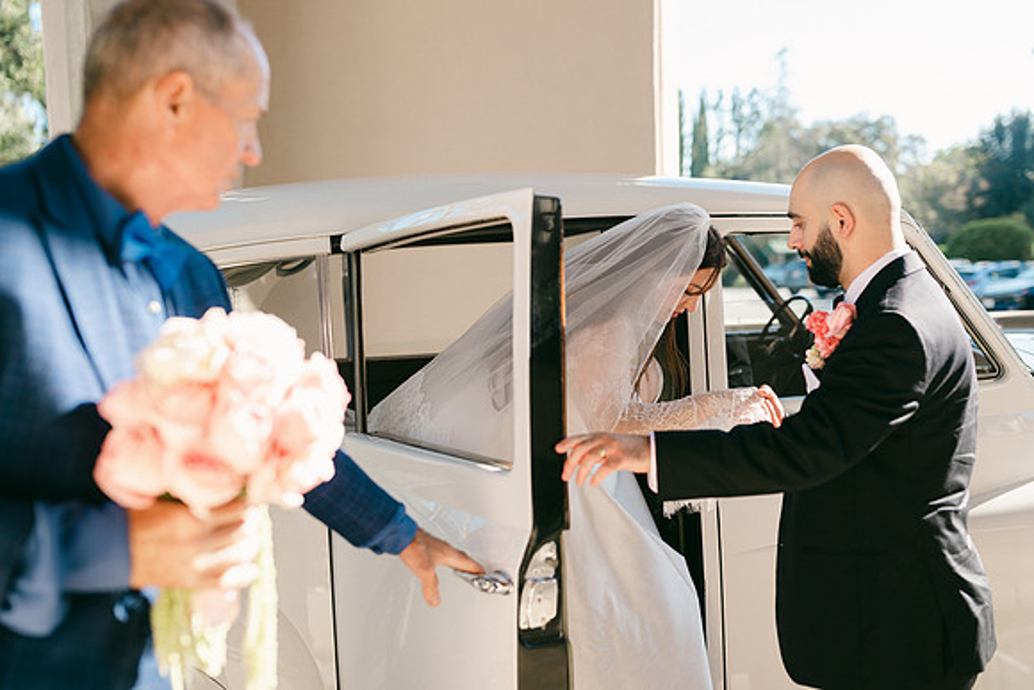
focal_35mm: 37
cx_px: 517
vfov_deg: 36.2
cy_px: 345
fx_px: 1054
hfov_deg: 52.3
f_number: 2
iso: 64
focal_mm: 35
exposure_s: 1/500
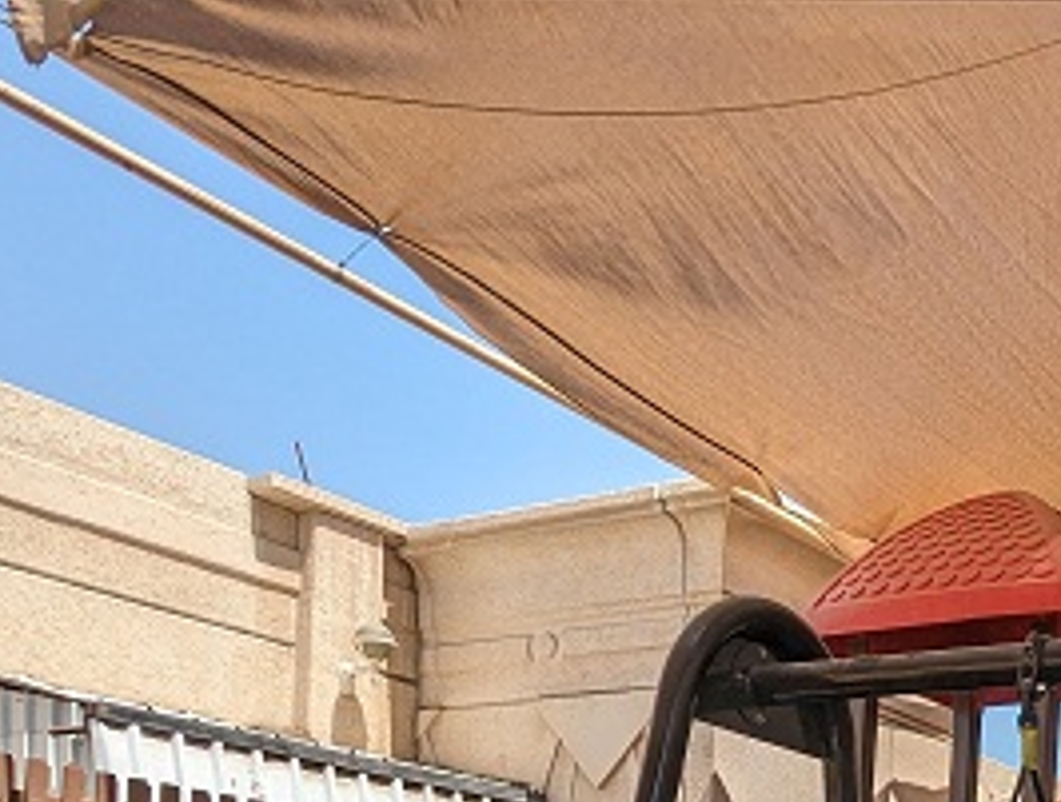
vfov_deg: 25.1
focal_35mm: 49
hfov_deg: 36.2
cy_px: 1083
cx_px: 973
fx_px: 1506
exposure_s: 1/1408
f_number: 2.2
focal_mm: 2.35
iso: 48
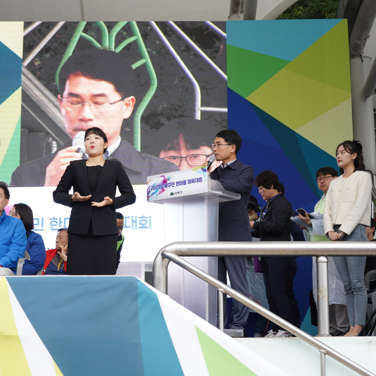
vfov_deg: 27.3
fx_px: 774
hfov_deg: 27.3
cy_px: 187
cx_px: 161
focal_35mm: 63
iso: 400
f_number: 4
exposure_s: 1/200
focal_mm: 49
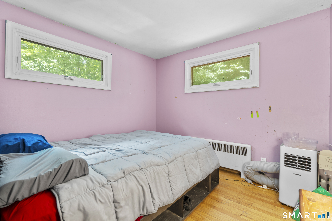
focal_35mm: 16
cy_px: 110
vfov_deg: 73.7
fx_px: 148
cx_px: 166
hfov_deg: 96.7
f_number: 9
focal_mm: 16
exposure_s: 6
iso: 200
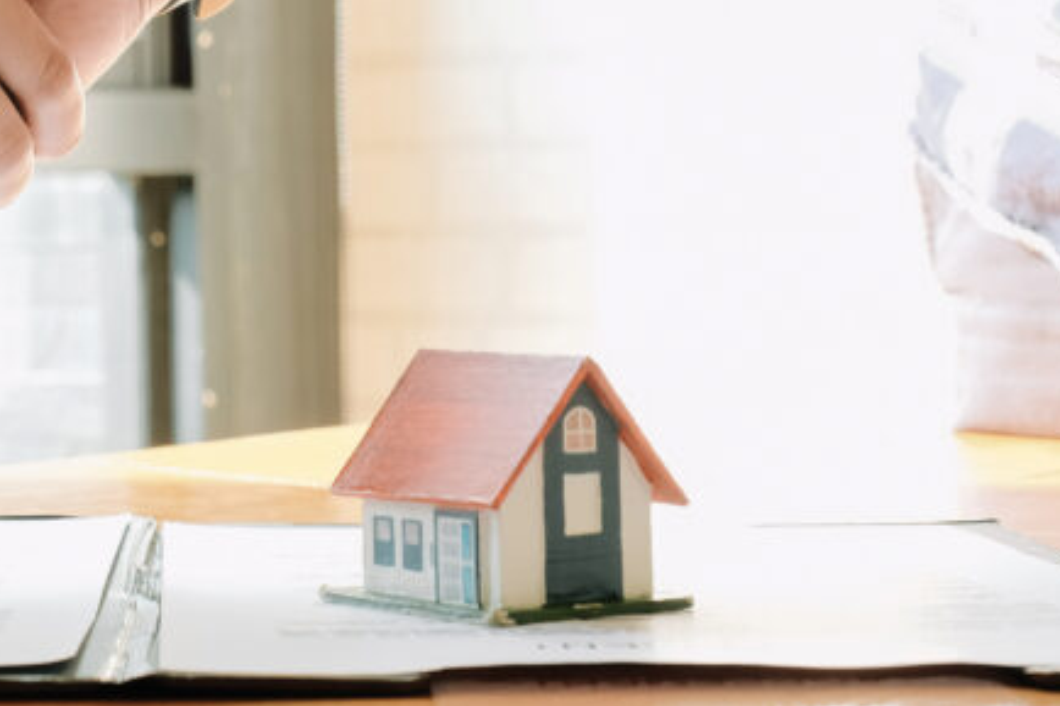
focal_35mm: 118
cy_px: -126
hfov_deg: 17.1
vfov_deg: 11.4
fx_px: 3473
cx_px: 78
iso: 800
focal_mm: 33.2
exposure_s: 1/60
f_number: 6.4
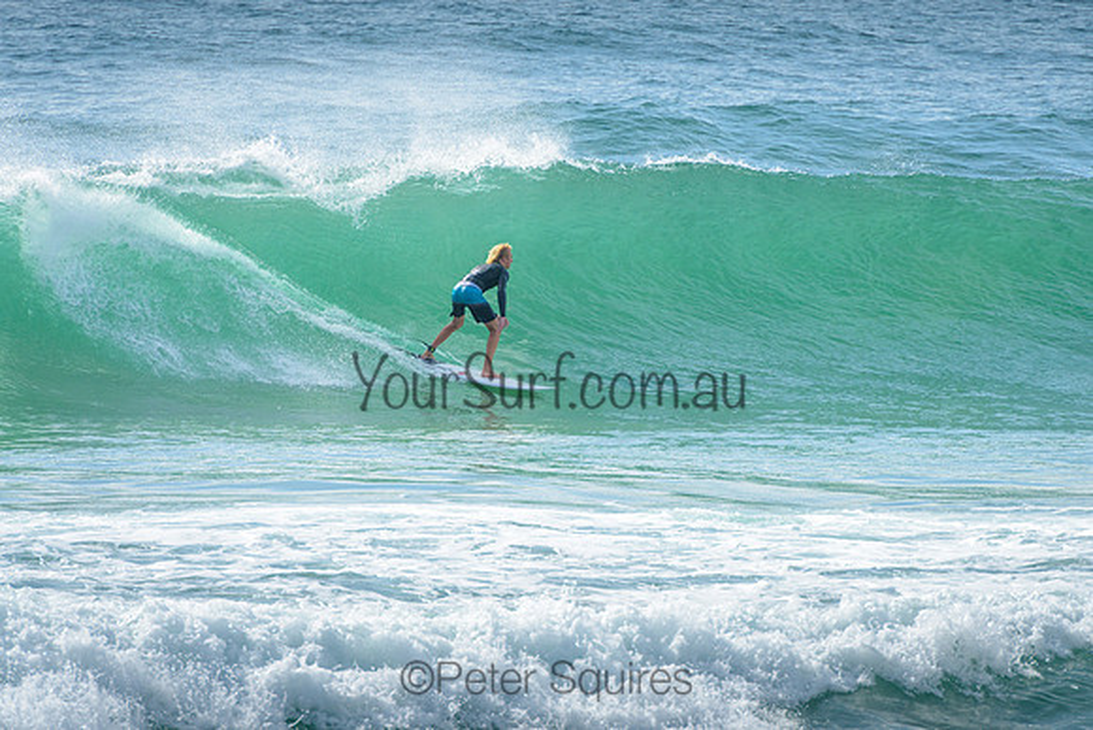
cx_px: 597
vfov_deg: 2.8
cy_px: 330
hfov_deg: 4.2
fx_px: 14893
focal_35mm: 490
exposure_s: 1/1600
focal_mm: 400
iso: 200
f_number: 7.1
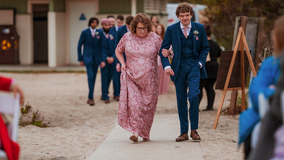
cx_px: 142
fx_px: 1070
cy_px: 67
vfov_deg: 8.6
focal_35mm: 142
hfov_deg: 15.1
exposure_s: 1/3200
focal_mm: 135
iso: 500
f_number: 1.8
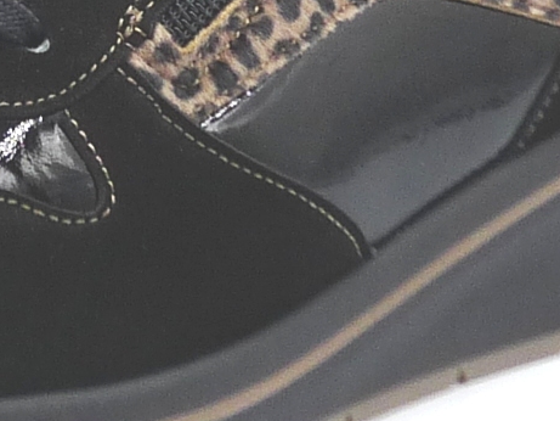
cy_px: -22
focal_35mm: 170
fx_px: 2751
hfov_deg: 11.6
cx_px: 142
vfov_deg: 8.7
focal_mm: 4.8
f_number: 4
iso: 100
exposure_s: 1/200
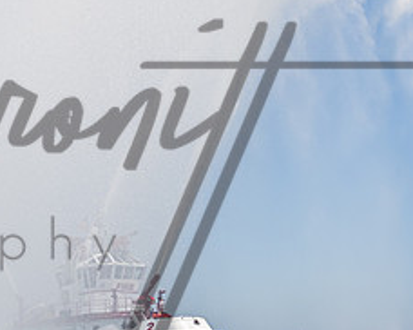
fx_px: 1136
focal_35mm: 93
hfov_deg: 20.5
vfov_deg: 16.3
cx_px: 122
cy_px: 20
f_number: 8
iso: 400
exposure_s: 1/1600
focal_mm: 28
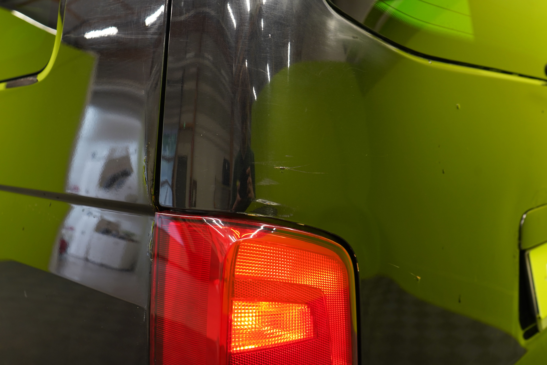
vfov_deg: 42.3
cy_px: 182
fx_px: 471
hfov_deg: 60.3
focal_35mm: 31
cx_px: 274
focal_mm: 31
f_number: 5
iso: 800
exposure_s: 1/25
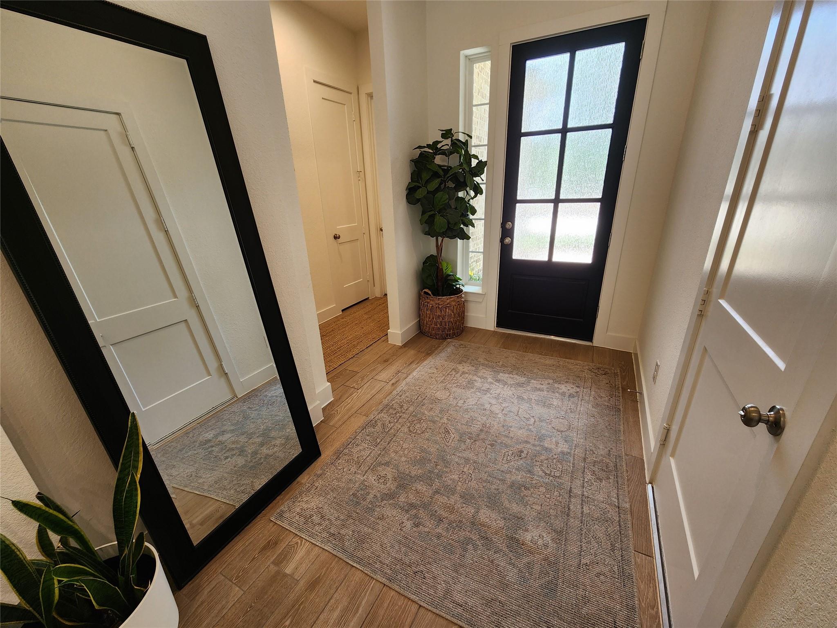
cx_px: 418
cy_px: 314
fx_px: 314
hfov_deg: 106.2
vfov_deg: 89.9
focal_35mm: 13
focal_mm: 2.2
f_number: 2.2
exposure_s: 1/60
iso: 80
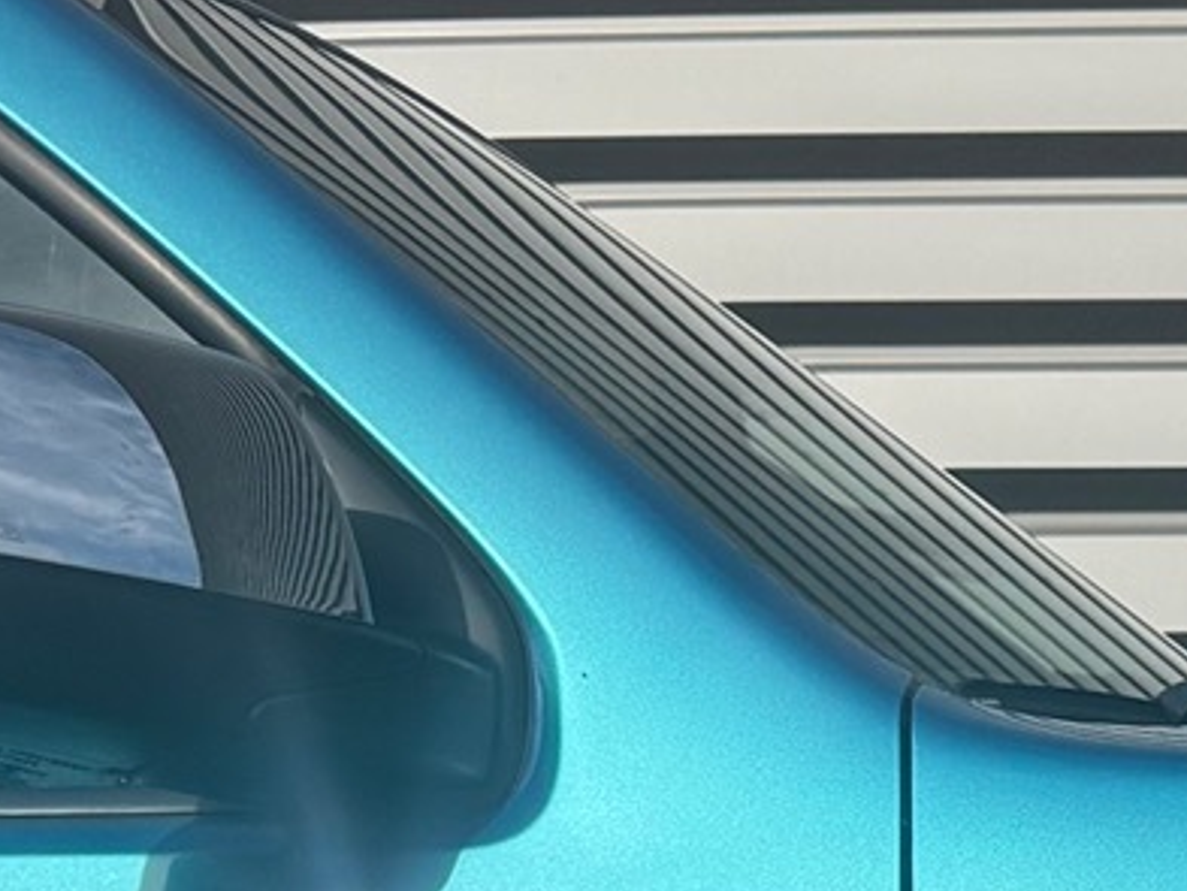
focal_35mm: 123
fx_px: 4219
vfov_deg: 11.5
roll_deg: +0.5
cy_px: 1362
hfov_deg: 14.5
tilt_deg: -0.6
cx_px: 1957
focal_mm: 6.76
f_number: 1.78
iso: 100
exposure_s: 1/7353
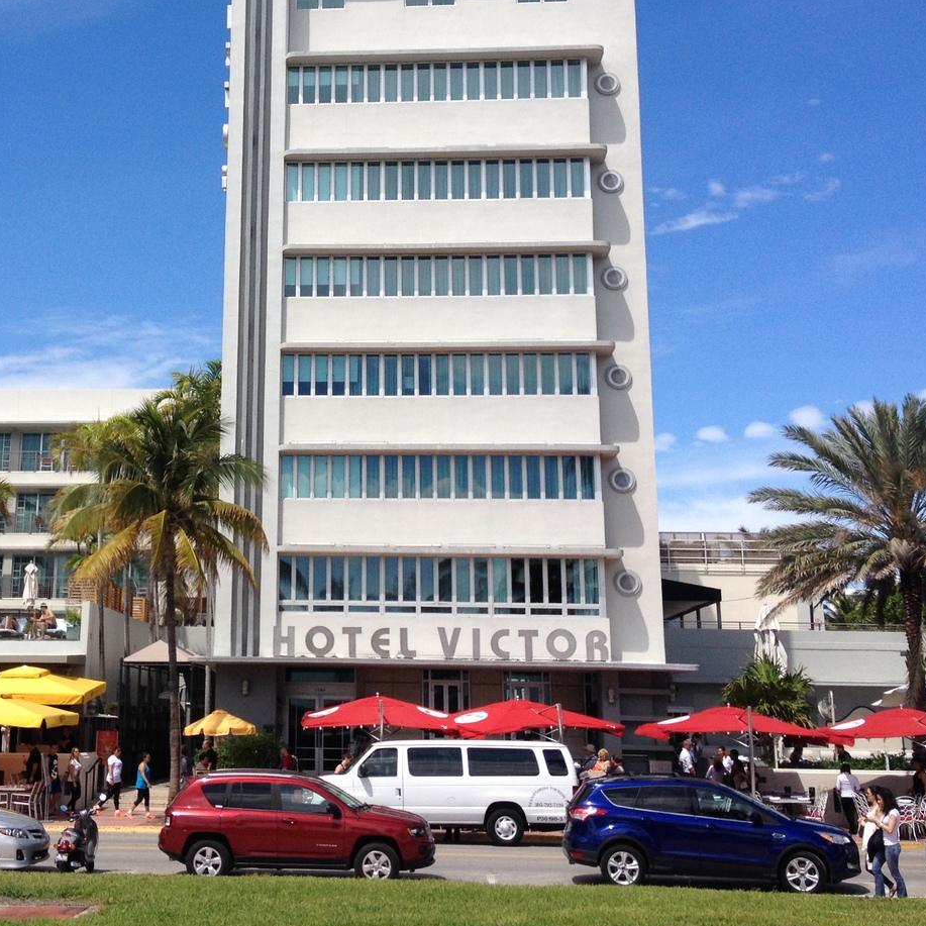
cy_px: 327
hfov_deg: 31.3
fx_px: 1634
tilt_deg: +10.9
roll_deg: -0.6
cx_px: 286
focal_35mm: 54
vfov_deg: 31.4
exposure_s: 1/1905
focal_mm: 4.28
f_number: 2.4
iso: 50
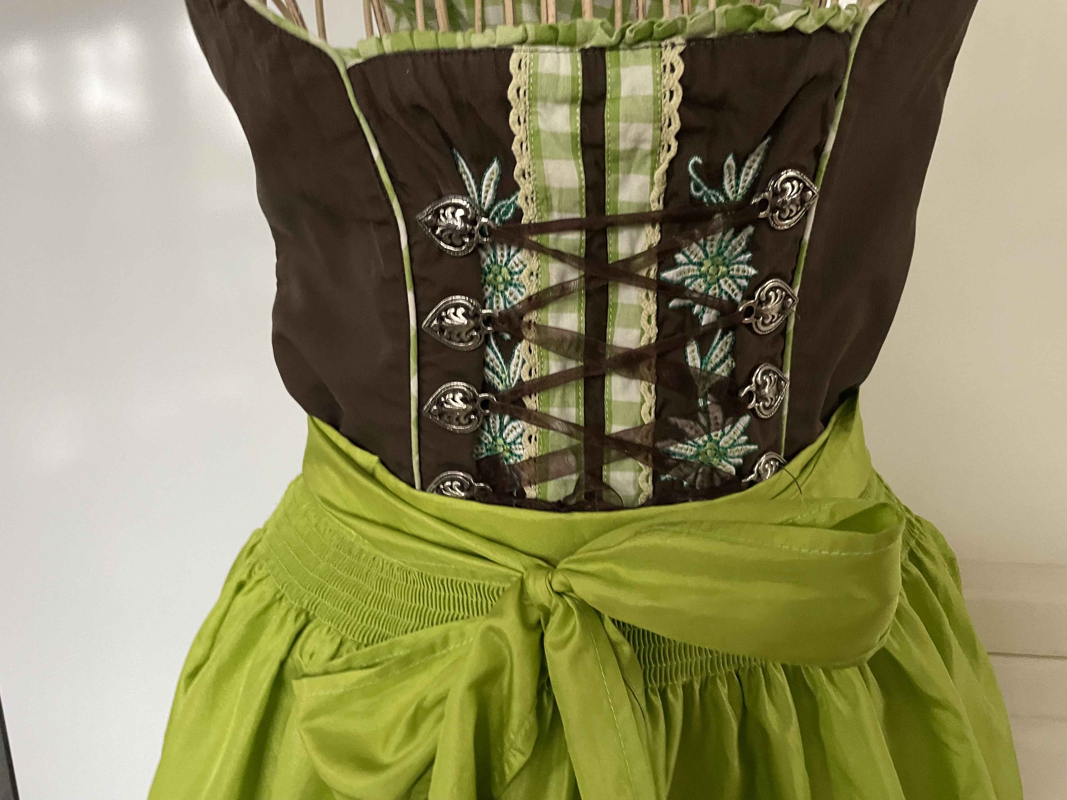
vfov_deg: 53.1
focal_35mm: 26
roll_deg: +1.6
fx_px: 801
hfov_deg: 67.3
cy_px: 400
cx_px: 534
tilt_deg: -10.4
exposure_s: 1/40
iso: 500
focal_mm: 4.2
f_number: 1.6
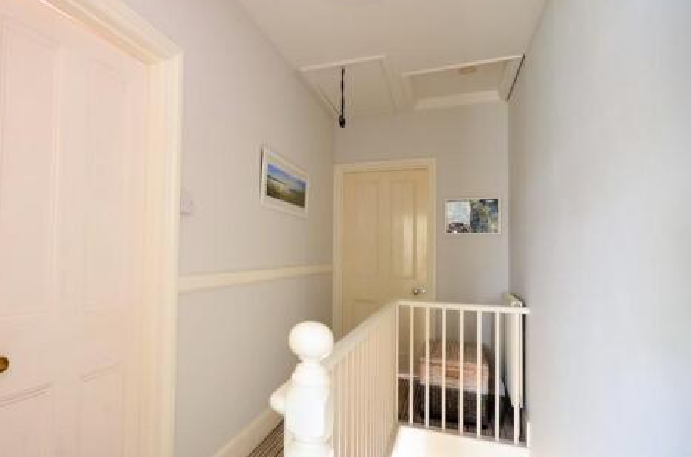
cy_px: 236
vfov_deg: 59.2
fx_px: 402
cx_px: 225
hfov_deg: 78.5
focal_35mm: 21
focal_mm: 10
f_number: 8
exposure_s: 2.5
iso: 400
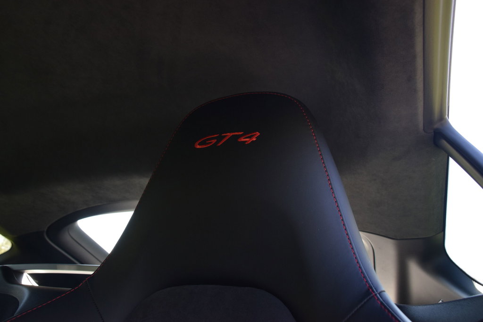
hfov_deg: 59.5
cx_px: 242
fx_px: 423
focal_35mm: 32
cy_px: 161
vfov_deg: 41.7
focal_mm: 21
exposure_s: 1/250
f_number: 5.6
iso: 800
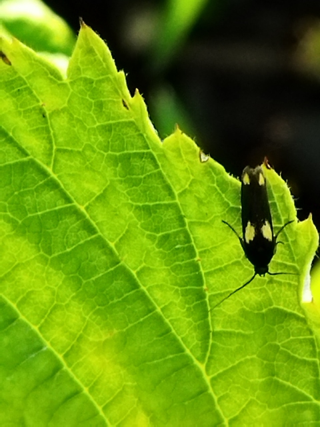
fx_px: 333
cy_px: 214
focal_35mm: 27
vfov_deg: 65.3
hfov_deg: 51.4
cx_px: 160
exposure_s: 1/194
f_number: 1.79
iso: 99
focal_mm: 4.71
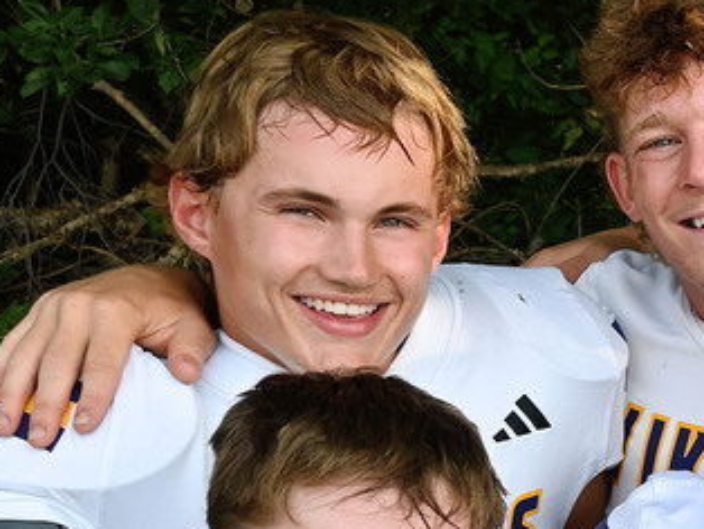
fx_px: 1913
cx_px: 991
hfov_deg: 18.9
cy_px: 660
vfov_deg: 15.1
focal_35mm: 94
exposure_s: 1/250
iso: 160
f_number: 5.6
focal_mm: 20
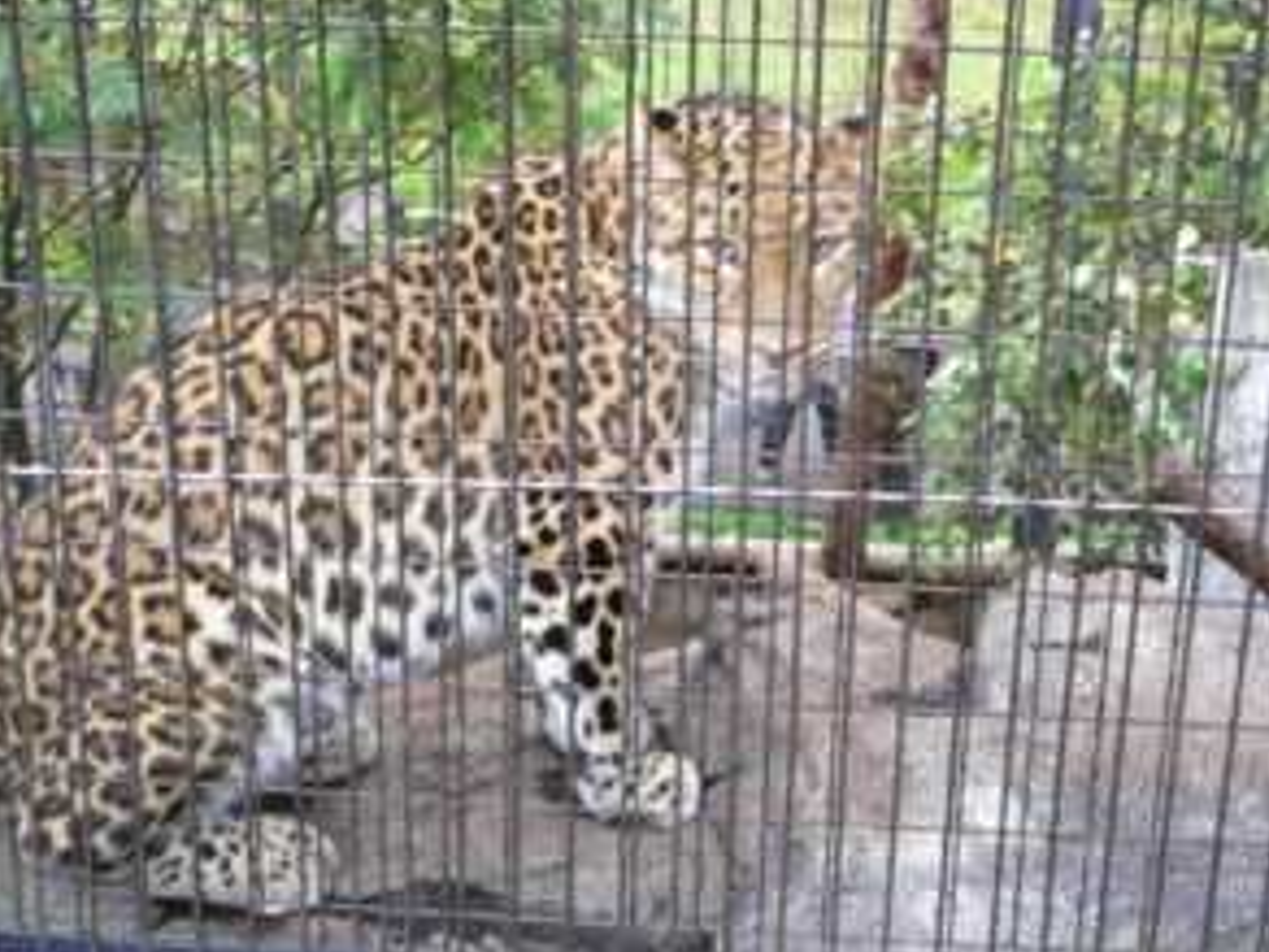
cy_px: 361
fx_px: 1760
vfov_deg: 30.2
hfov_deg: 39.5
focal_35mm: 48
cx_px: 752
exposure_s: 1/25
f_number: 2.8
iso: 100
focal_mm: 5.8
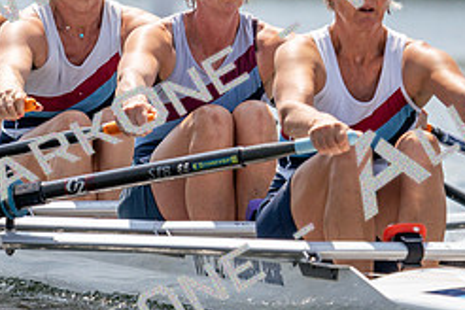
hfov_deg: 2.3
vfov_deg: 1.5
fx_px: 11740
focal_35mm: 909
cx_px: 193
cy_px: 41
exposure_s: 1/1600
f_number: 6.3
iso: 200
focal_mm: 385
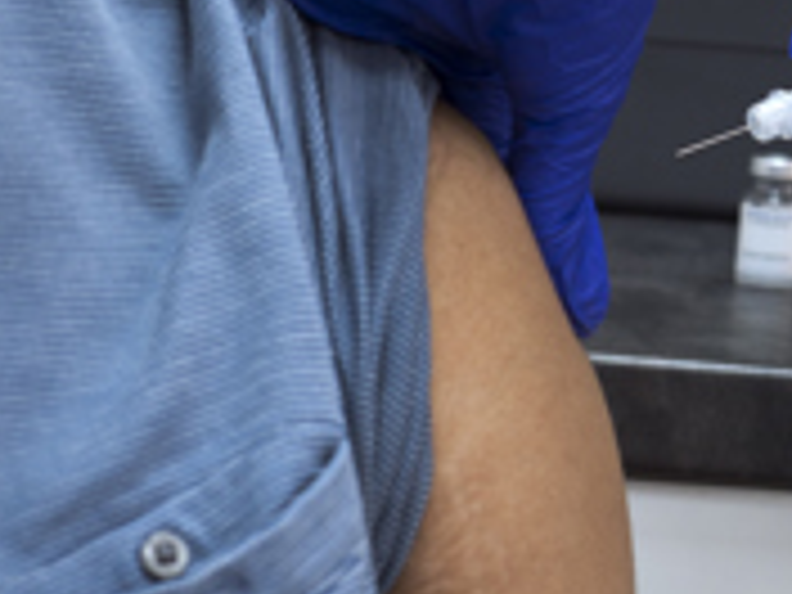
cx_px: 698
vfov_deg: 12.0
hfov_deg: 16.0
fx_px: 2791
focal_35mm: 122
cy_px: -56
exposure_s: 1/60
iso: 400
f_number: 3.2
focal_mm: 21
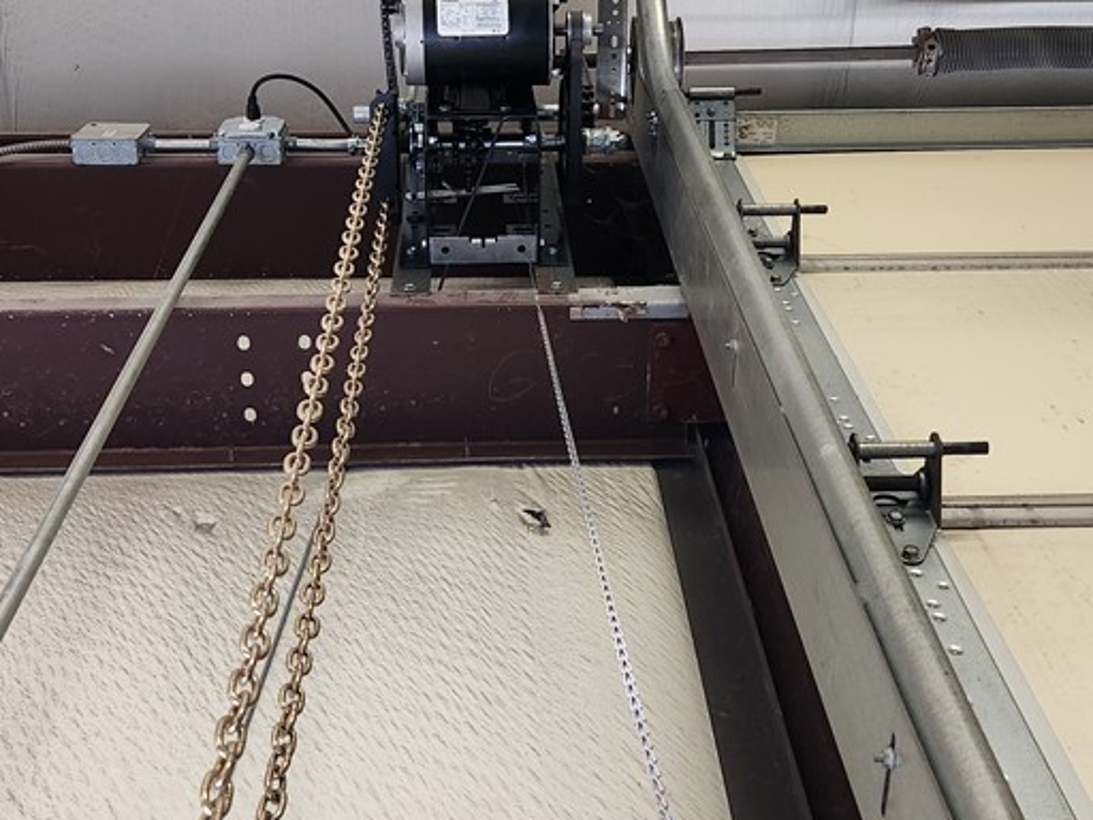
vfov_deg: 31.5
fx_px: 1452
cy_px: 340
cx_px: 546
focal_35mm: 46
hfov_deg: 41.2
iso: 400
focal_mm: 5.4
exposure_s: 1/120
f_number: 1.8
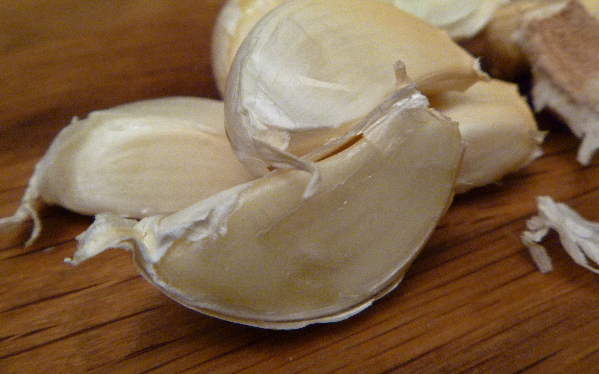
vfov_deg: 33.5
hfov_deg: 51.5
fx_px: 620
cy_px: 153
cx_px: 299
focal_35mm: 38
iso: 320
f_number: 3.5
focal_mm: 6.3
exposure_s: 1/30
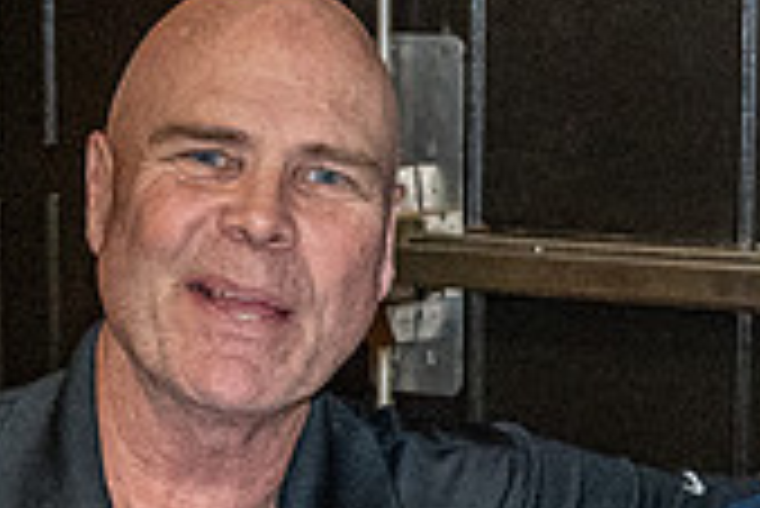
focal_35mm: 176
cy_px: 572
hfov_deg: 11.7
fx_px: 3719
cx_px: 298
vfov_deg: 7.8
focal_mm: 38
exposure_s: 1/125
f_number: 6.3
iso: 6400
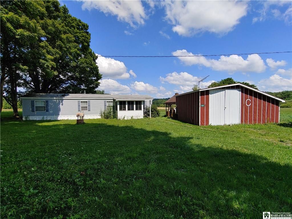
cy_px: 110
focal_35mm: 16
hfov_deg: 94.5
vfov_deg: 78.1
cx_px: 146
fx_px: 135
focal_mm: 2.18
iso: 50
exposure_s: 1/1136
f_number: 1.9
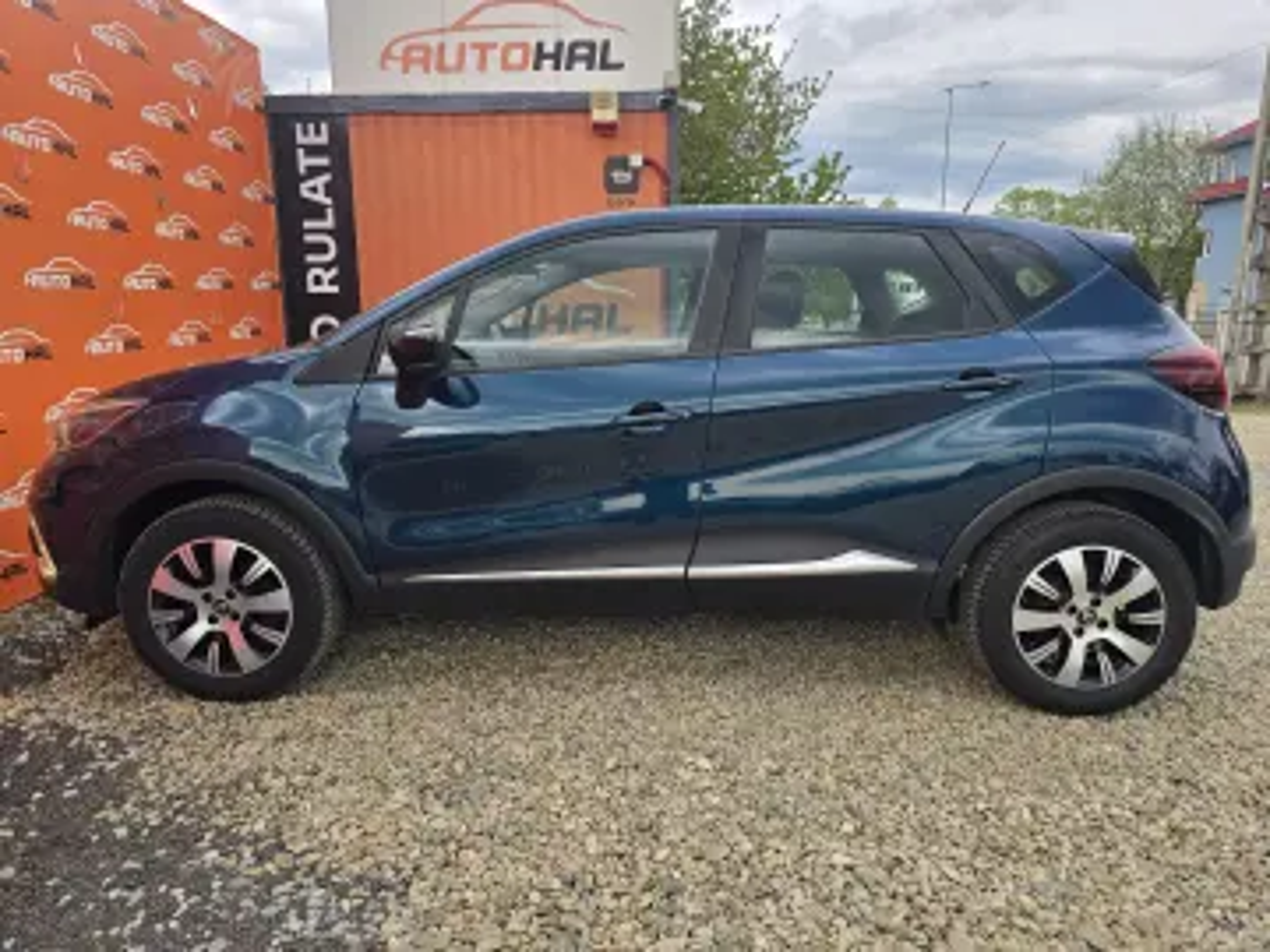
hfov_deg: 73.9
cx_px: 635
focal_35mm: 23
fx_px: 844
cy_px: 476
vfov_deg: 58.9
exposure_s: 1/200
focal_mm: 6.3
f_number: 1.7
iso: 12
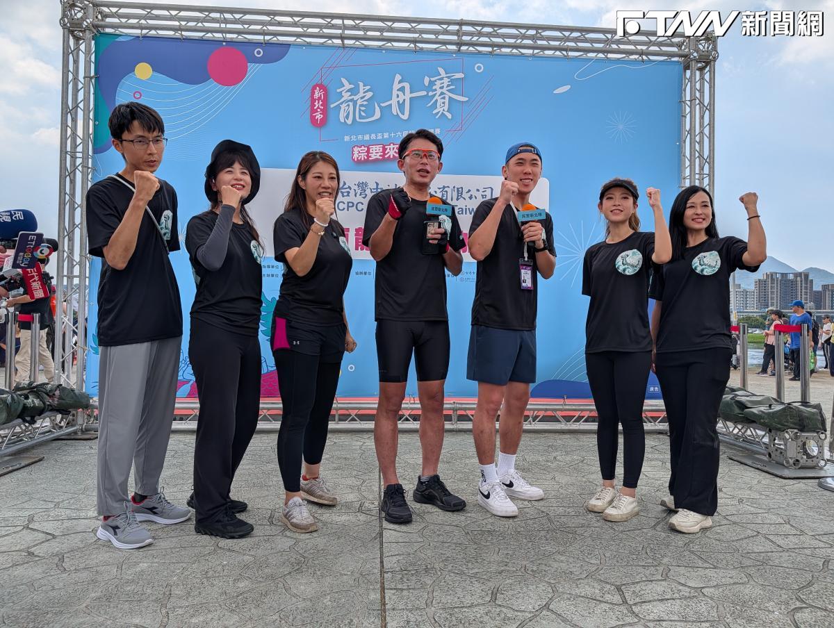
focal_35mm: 24
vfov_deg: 57.0
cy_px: 314
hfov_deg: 71.5
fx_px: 579
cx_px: 417
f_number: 1.68
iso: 17
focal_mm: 6.9
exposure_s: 1/1294
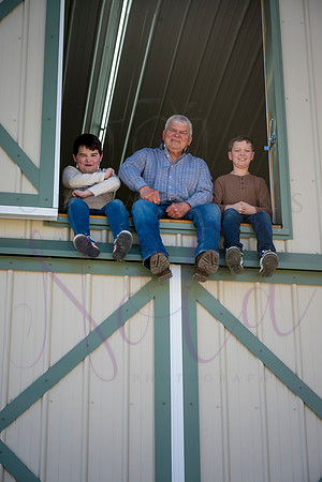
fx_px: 1127
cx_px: 161
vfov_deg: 24.2
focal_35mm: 84
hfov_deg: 16.3
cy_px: 241
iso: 400
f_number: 8
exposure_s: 1/320
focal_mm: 84
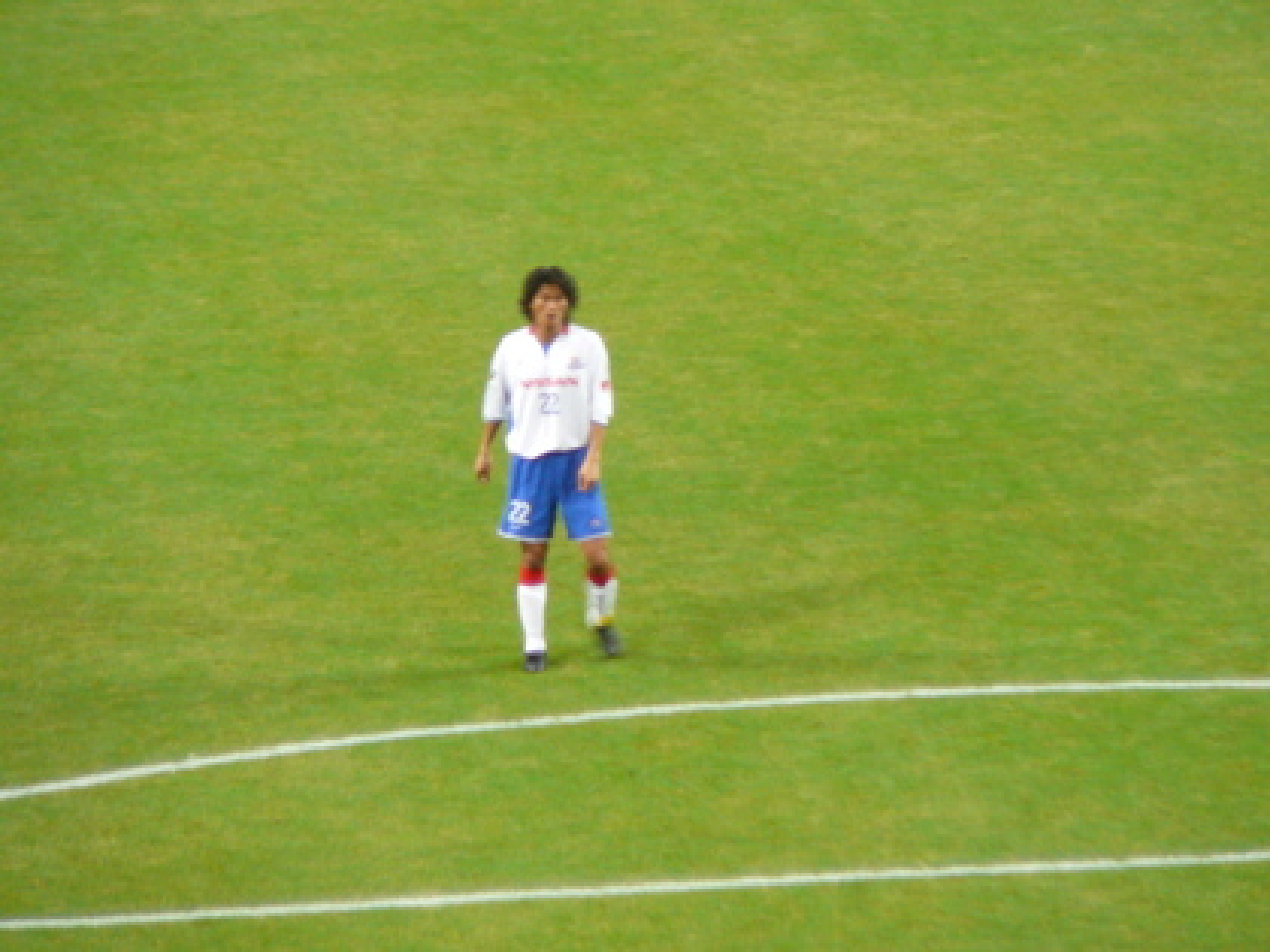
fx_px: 12841
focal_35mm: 350
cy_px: 476
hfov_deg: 5.7
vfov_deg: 4.2
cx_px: 635
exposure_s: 1/20
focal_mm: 52
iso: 200
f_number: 4.2
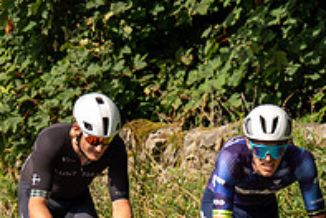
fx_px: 6294
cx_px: -53
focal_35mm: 694
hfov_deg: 3.0
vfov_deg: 2.0
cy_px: 140
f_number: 4.5
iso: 100
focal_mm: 160
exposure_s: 1/800
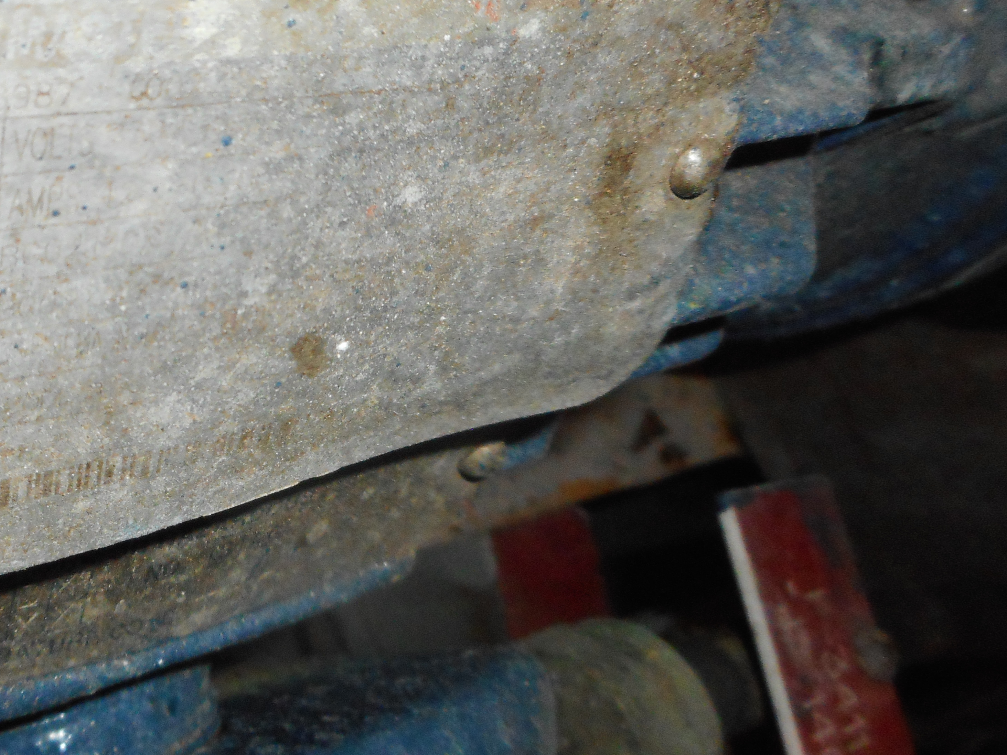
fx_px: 1280
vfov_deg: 32.7
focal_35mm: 44
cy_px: 271
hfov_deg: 41.0
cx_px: 188
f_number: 10.5
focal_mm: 4.5
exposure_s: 1/25
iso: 400
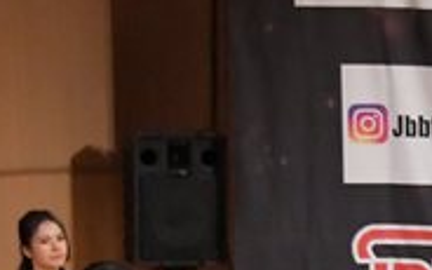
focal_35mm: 502
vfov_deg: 2.6
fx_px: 5910
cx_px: 844
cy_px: 488
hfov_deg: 4.1
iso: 9000
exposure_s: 1/400
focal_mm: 78
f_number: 5.6
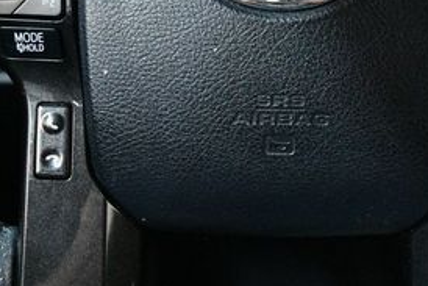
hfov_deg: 31.7
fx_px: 749
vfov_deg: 21.2
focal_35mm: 63
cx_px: 273
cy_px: 38
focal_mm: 18
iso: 6400
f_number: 3.5
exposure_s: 1/60
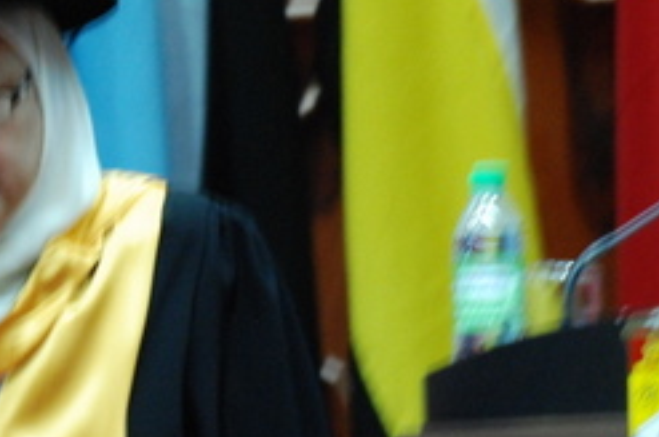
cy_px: 169
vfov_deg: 2.5
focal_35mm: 546
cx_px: -40
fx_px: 9982
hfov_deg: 3.8
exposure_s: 1/20
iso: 1250
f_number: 4.5
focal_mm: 140
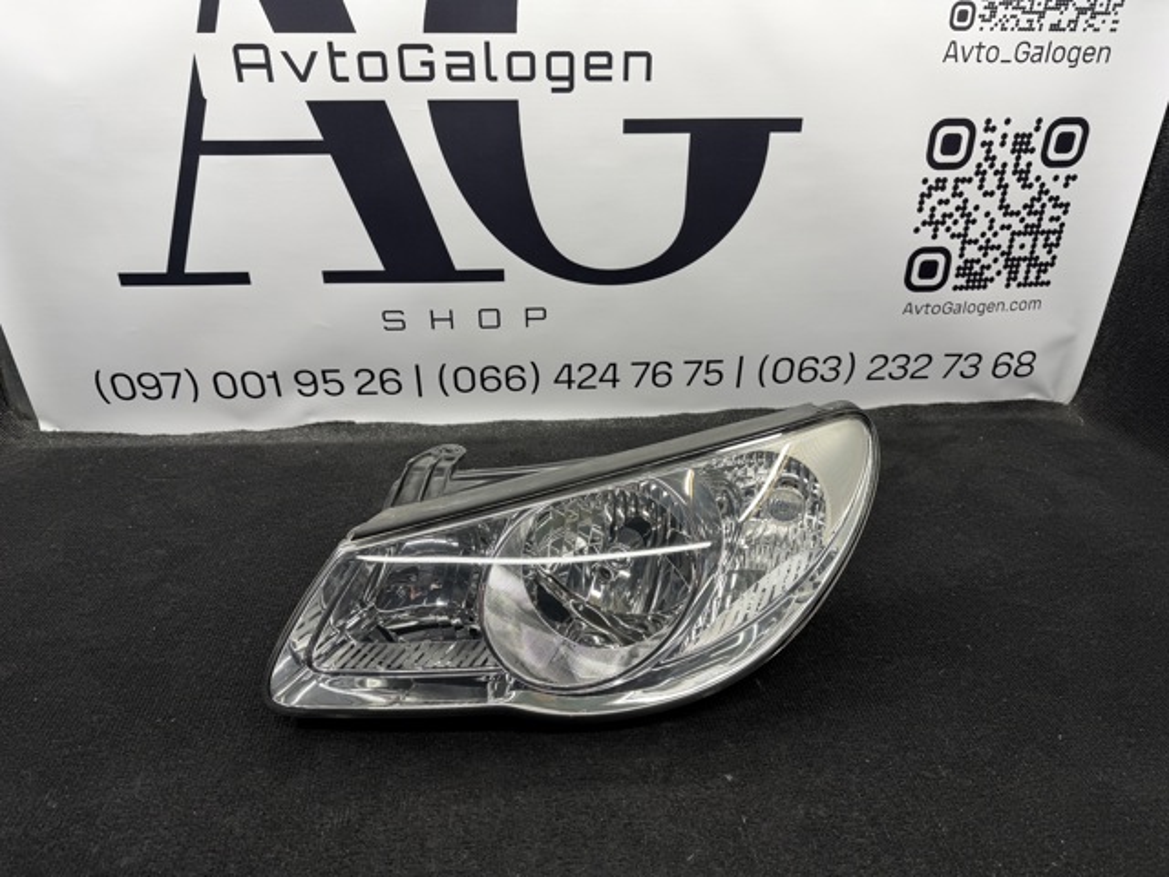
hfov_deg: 71.6
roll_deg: -0.3
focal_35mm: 24
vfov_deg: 56.8
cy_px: 438
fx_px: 810
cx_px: 584
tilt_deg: -25.0
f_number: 1.78
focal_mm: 6.76
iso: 64
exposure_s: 1/121
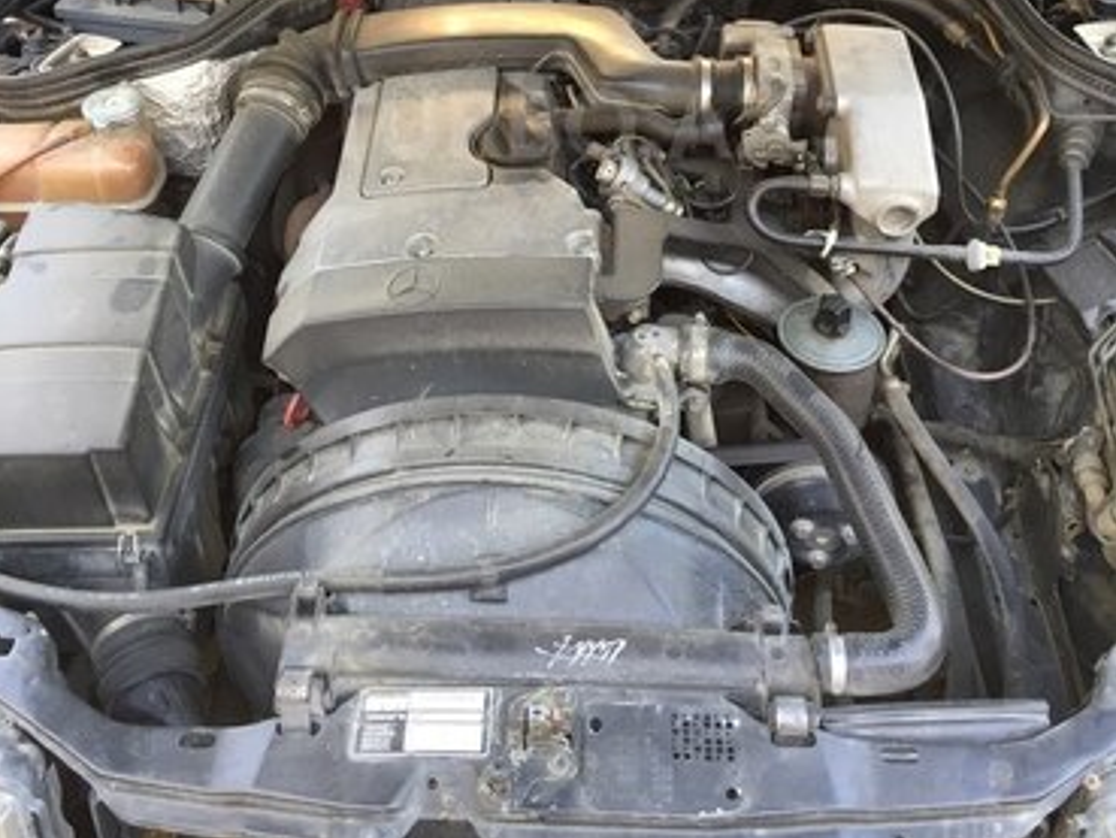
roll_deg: +1.6
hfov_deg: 47.8
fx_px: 1258
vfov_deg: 35.2
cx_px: 556
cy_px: 124
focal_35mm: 39
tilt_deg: -37.2
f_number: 2.2
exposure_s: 1/33
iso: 40
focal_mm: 4.15
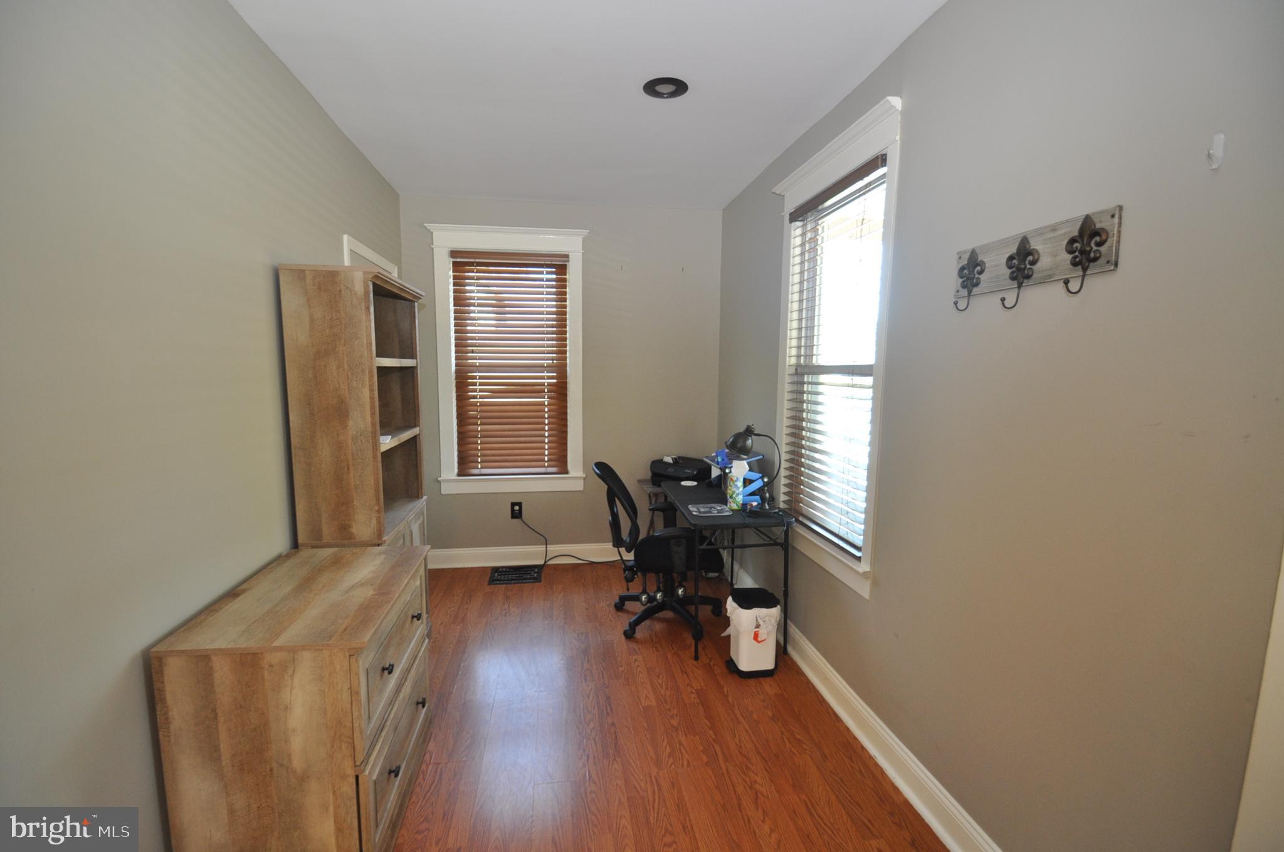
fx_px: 534
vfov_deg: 77.2
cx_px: 642
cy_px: 426
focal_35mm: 15
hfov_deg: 100.5
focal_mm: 10
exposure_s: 1/60
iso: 500
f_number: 4
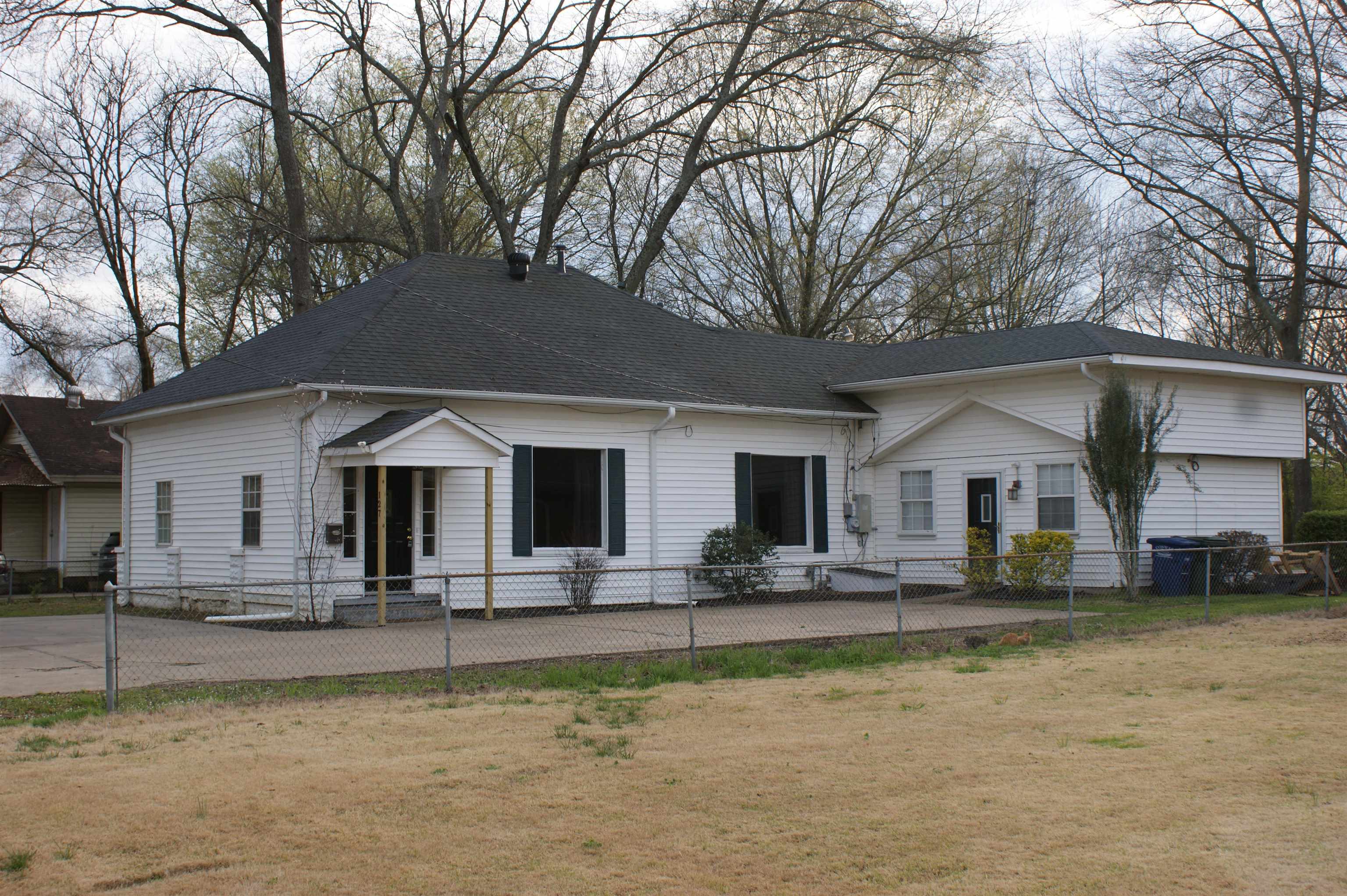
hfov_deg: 46.4
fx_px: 1570
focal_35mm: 42
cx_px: 674
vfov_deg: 31.9
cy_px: 448
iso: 100
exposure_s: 1/80
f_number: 6.3
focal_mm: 28
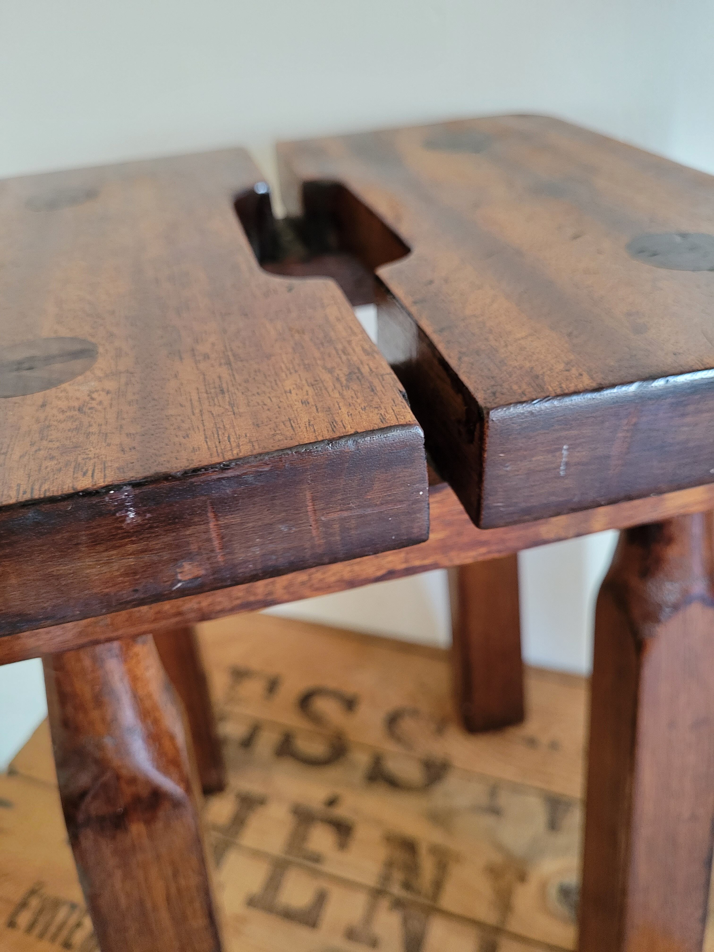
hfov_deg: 53.1
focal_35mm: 26
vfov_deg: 67.3
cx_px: 357
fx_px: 715
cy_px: 476
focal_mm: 5.4
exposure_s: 1/50
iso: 640
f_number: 1.8
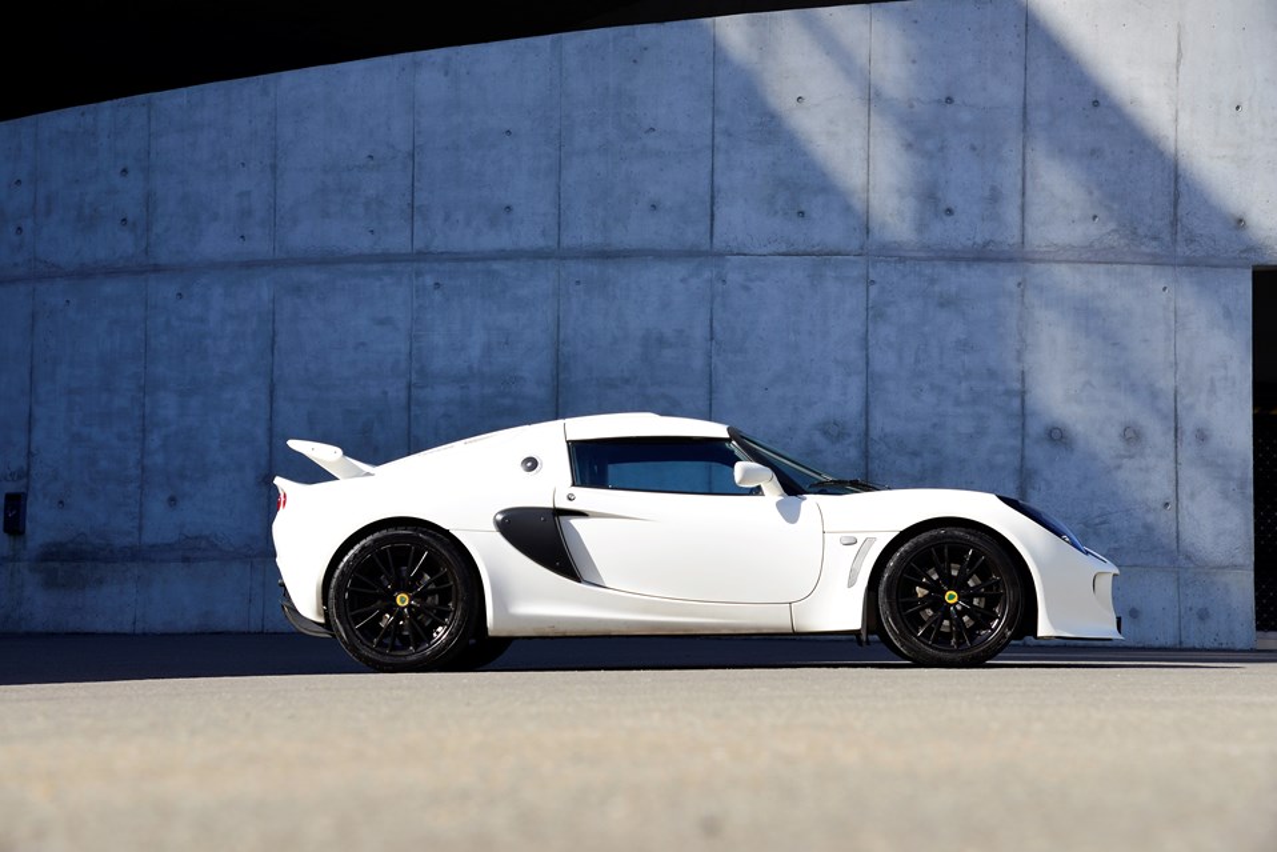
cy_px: 426
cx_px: 638
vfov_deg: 20.6
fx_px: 2341
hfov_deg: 30.5
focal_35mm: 66
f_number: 8
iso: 100
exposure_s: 1/160
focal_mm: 66
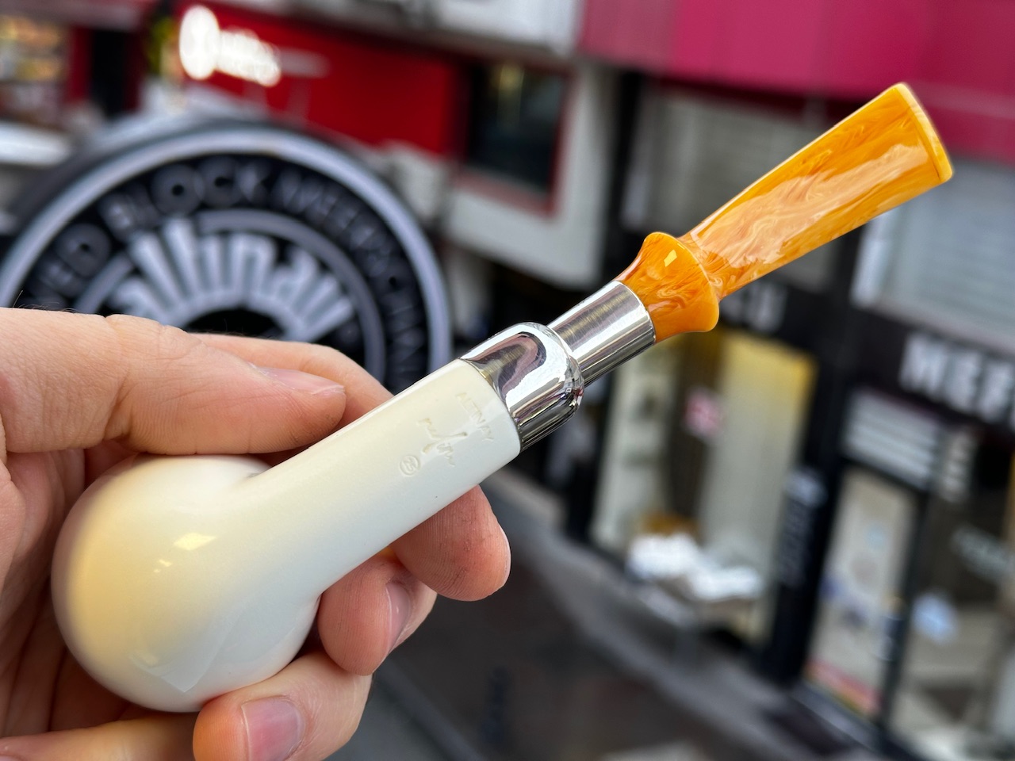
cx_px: 508
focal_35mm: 48
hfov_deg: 39.7
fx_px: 1407
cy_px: 380
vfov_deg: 30.3
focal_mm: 6.86
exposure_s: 1/50
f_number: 1.78
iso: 50
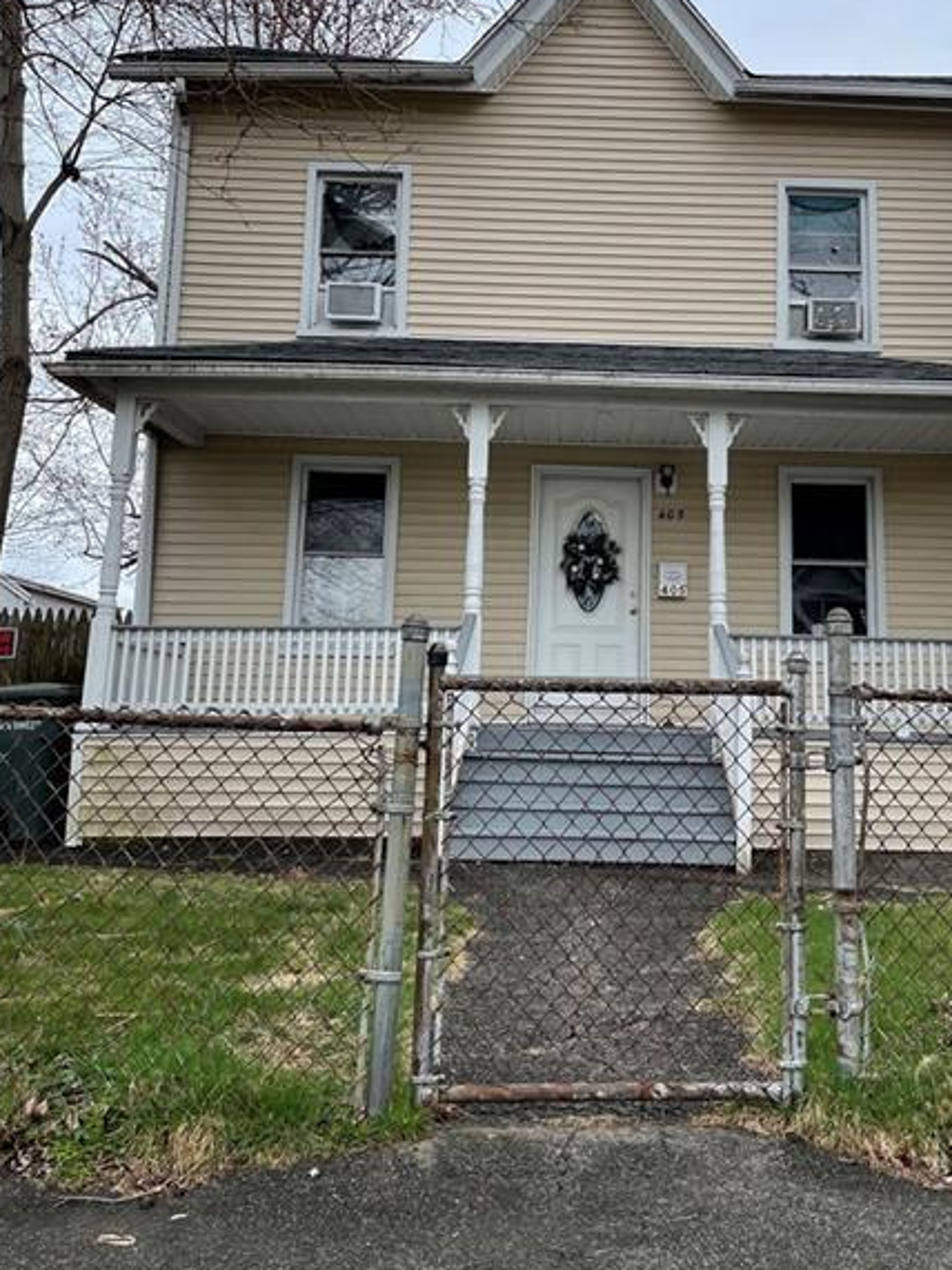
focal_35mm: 35
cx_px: 616
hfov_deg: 40.3
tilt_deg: +12.1
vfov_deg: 52.4
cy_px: 536
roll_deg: -1.0
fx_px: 1284
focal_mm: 4.2
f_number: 1.6
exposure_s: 1/1366
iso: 32
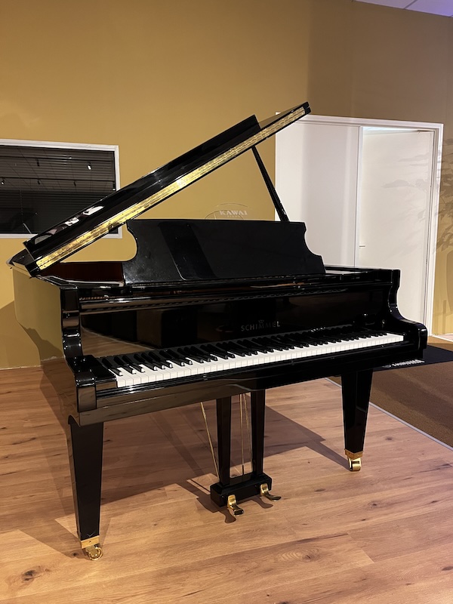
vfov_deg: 67.3
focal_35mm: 26
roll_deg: +1.1
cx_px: 226
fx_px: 454
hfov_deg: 53.1
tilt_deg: -7.5
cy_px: 302
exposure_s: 1/34
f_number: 1.6
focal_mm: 5.1
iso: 500
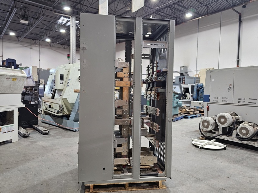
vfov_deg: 58.9
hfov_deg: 73.9
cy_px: 96
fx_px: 171
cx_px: 129
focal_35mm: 23
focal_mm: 6.3
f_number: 1.7
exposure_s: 1/72.5
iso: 320
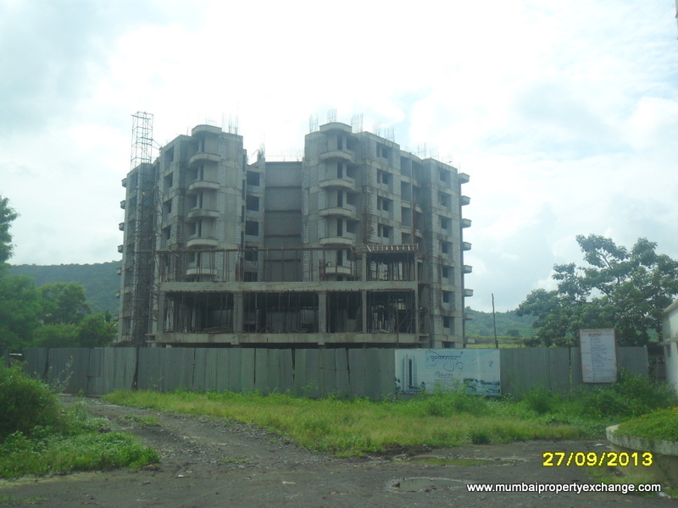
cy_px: 254
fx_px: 725
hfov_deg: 50.1
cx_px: 339
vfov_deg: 38.7
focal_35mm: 37
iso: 100
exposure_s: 1/180
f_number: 10.1
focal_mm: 6.6
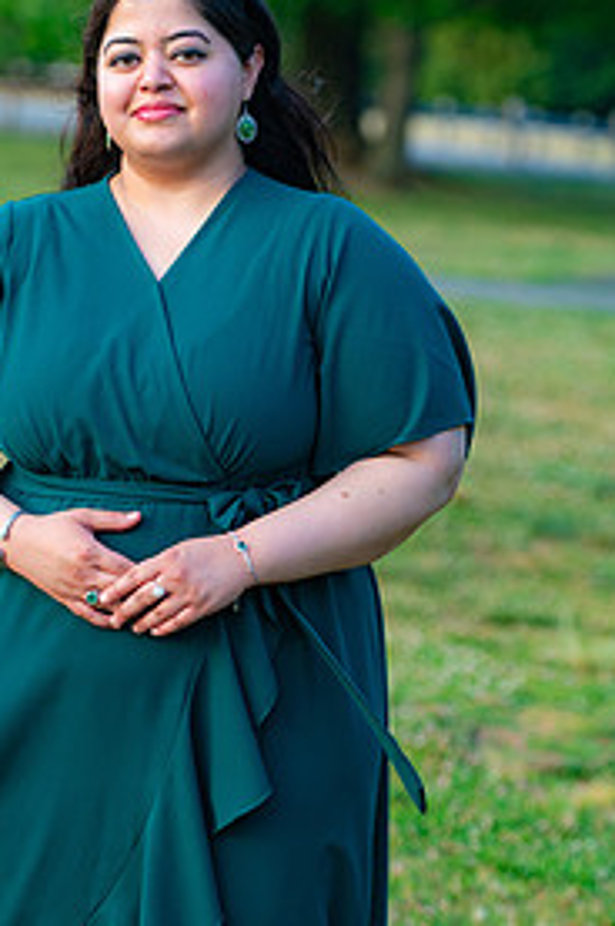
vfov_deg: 12.4
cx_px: 252
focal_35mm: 166
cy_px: 582
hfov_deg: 8.2
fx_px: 4264
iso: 500
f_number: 2.8
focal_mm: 102
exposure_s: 1/500
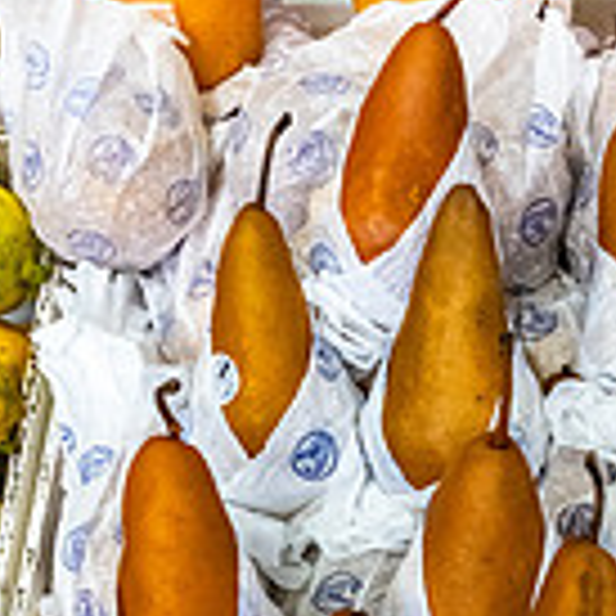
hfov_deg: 25.3
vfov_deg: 23.9
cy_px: 697
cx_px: 499
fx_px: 1349
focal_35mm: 67
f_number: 8
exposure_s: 1/60
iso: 500
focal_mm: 9
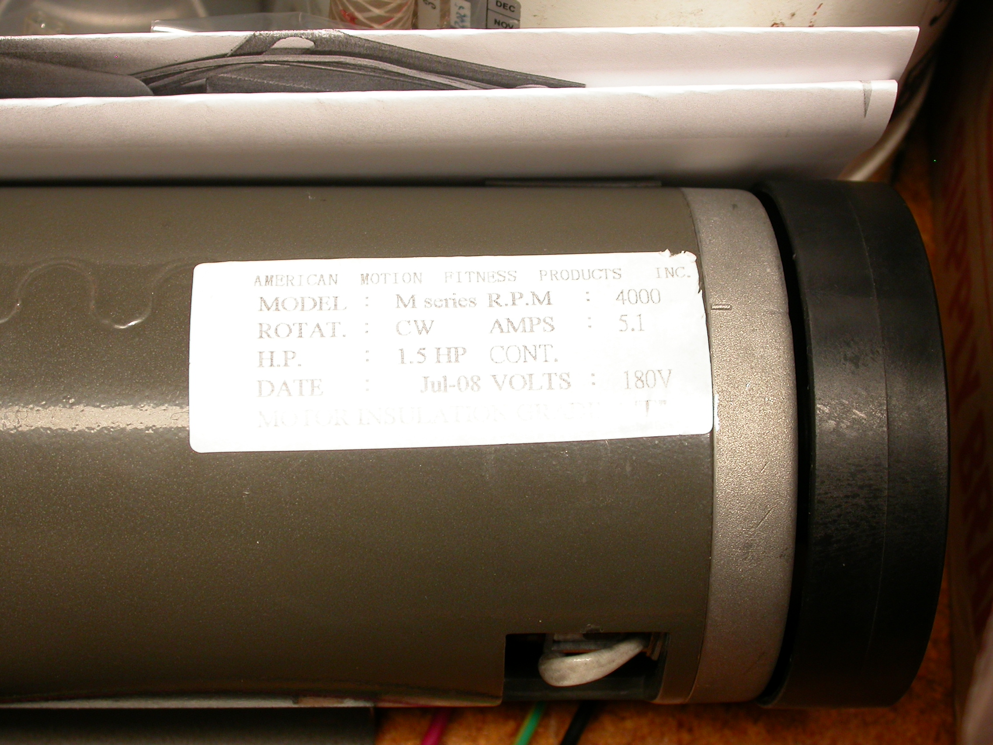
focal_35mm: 60
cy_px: 372
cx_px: 496
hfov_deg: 32.2
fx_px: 1721
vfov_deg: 24.4
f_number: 3.1
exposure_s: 1/55.8
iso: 100
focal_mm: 12.6
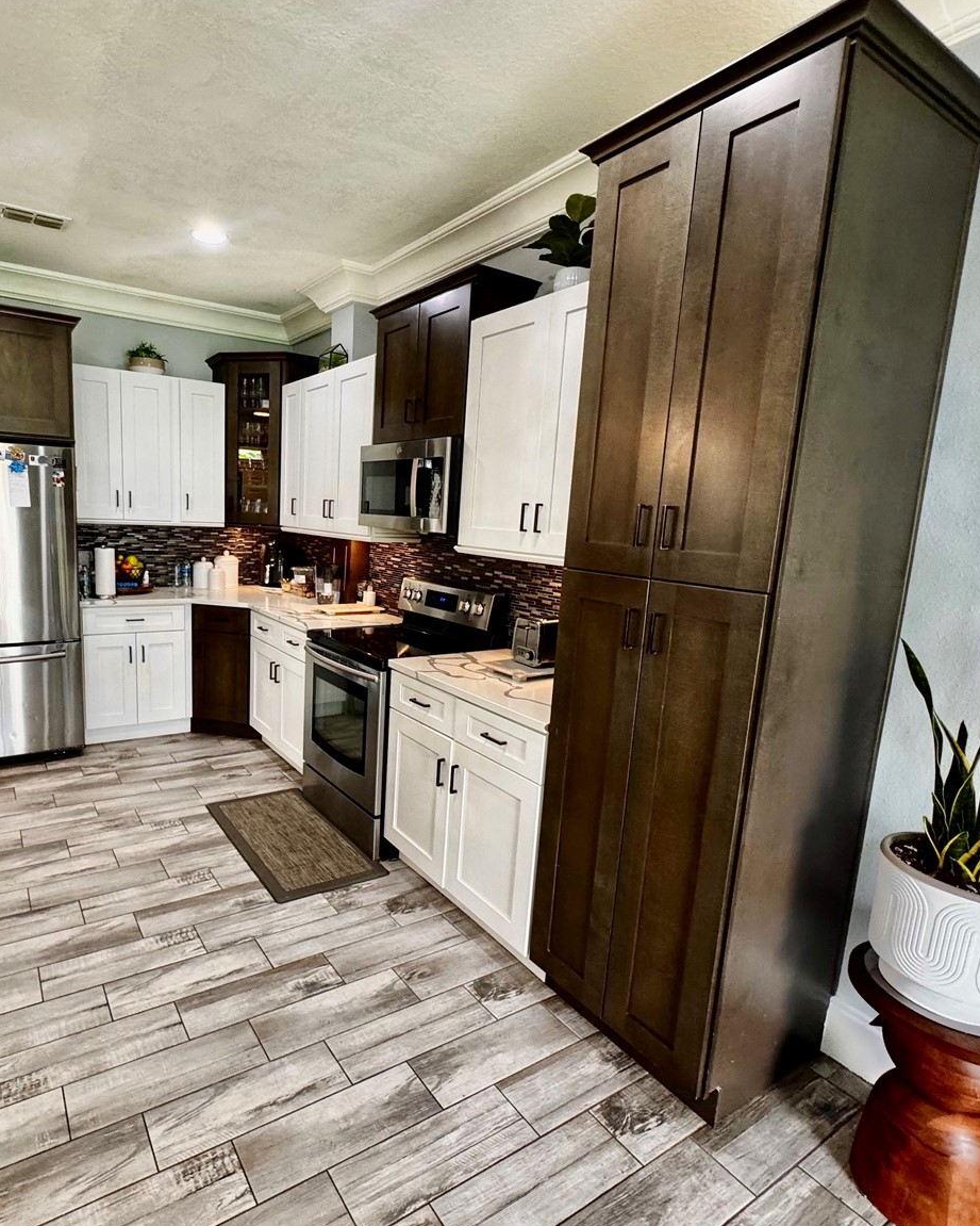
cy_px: 626
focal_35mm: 19
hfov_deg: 70.1
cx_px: 389
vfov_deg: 83.3
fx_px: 689
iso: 250
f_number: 2.2
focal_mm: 2.22
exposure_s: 1/60
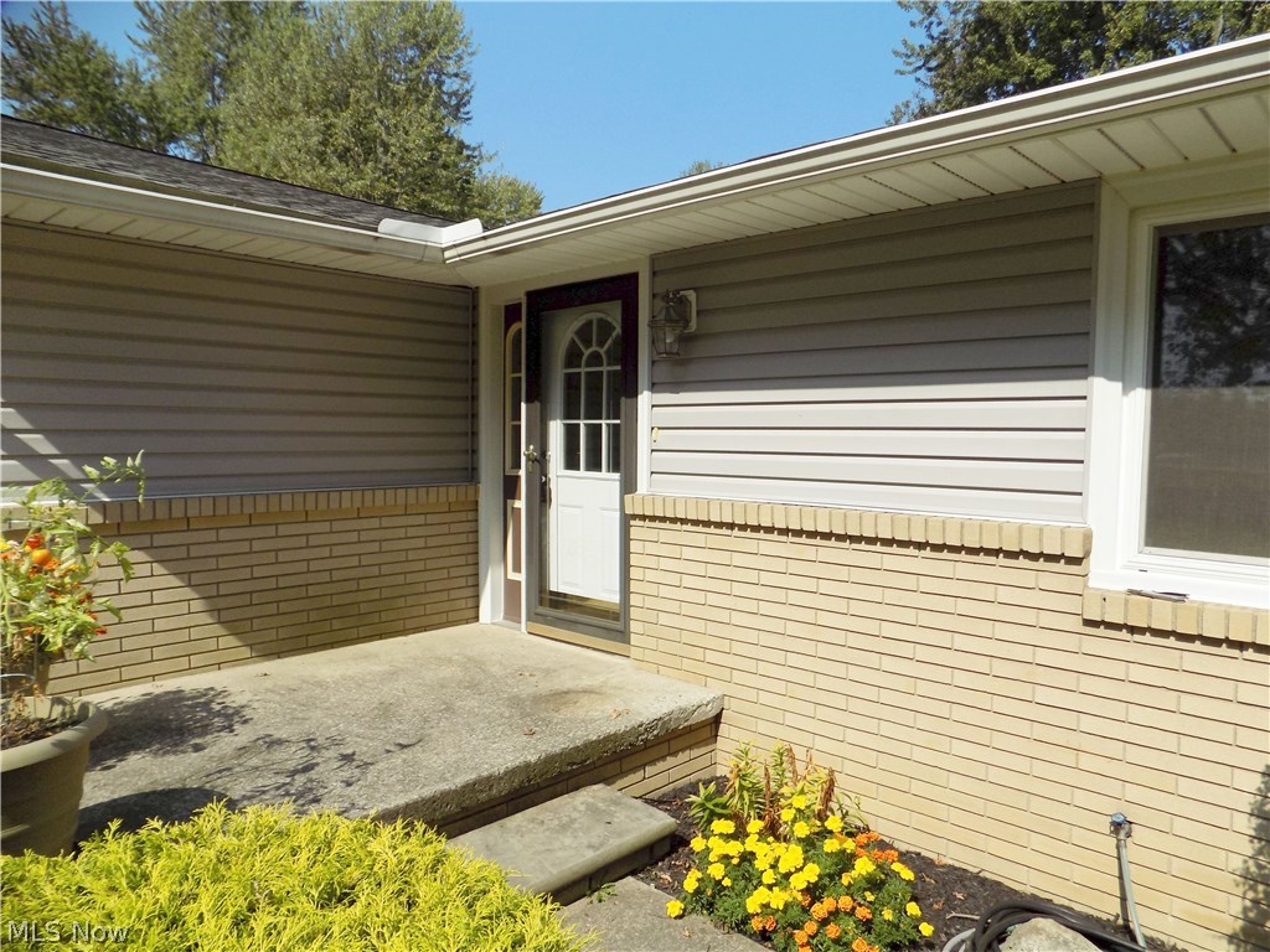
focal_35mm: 23
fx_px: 844
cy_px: 476
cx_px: 635
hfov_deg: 73.9
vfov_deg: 58.9
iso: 80
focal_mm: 4
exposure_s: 1/160
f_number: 9.9
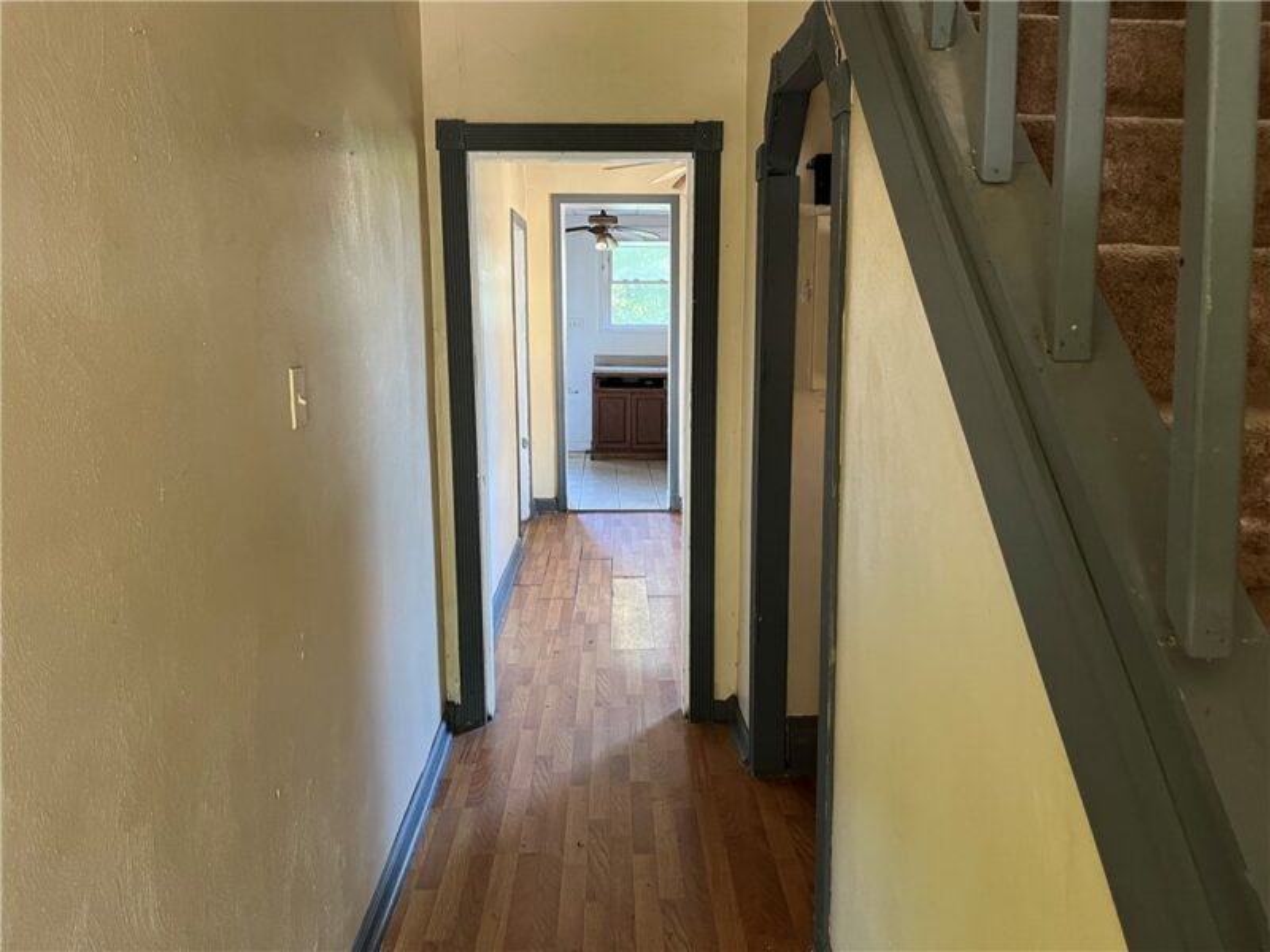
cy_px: 476
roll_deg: +0.2
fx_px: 954
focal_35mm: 26
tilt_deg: -9.5
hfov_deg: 67.3
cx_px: 635
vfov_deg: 53.1
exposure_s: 1/60
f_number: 1.6
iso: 320
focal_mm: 5.1
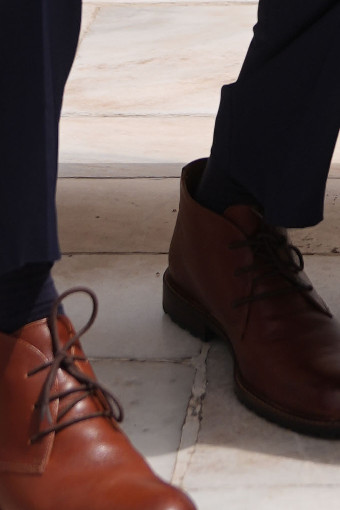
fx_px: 2903
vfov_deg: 9.1
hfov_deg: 6.7
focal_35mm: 205
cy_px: -665
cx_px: 411
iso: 125
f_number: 4
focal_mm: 35
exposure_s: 1/2500
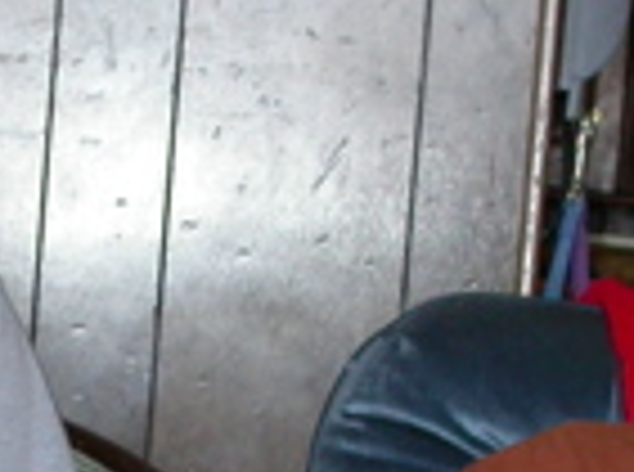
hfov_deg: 11.4
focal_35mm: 173
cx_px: 103
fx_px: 3160
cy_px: 530
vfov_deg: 8.5
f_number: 2.6
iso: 100
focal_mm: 7.85
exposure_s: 1/30
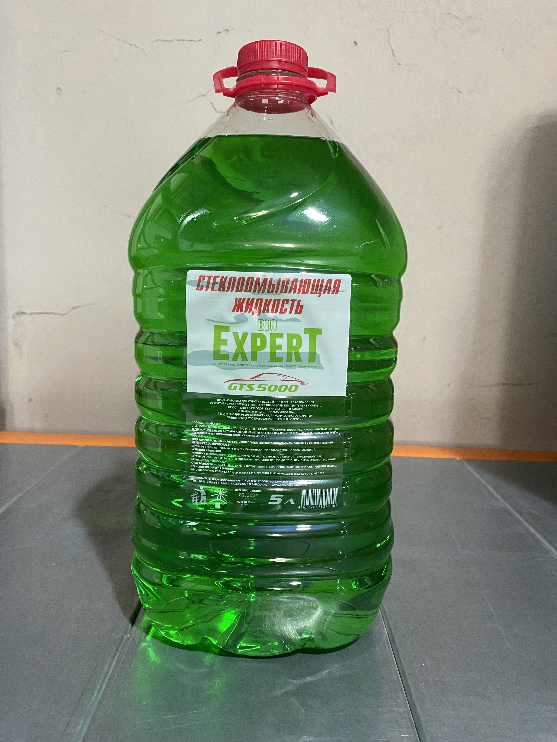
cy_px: 371
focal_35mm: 26
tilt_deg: -7.7
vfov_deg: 67.3
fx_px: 558
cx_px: 278
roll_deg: -1.5
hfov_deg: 53.1
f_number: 1.8
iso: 500
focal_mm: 4.25
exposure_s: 1/50
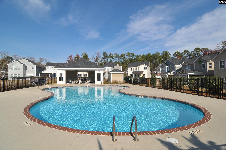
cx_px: 113
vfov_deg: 67.2
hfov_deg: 90.1
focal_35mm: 18
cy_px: 75
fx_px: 113
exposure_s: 1/1250
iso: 320
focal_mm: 12
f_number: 6.3
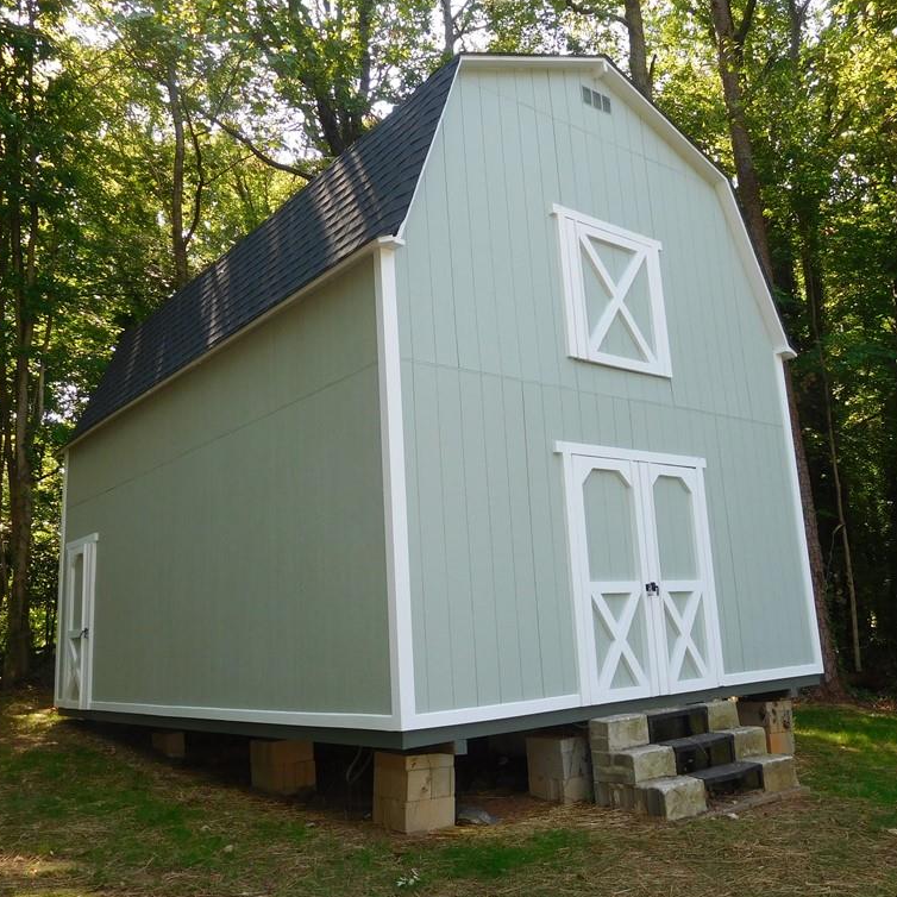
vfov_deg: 54.0
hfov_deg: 54.0
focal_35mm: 30
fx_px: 880
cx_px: 477
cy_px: 448
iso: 125
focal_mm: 4.5
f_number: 3.4
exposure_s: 1/125
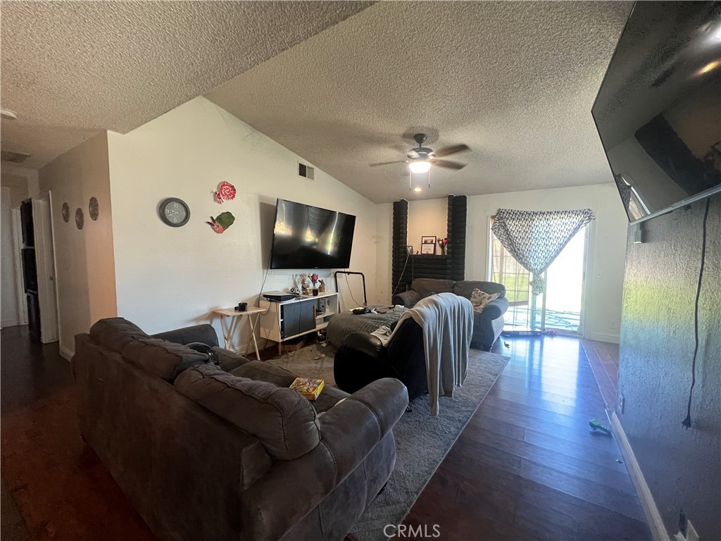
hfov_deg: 106.2
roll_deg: -0.2
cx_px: 360
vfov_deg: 89.9
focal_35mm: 13
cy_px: 270
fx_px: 271
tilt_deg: -4.5
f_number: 1.8
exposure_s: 1/60
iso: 400
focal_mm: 1.57
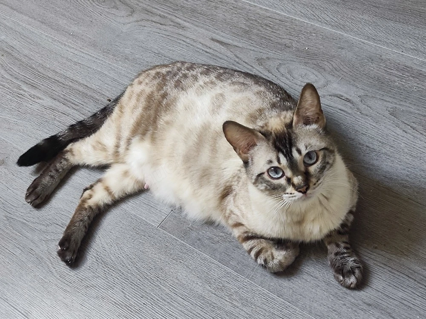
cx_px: 213
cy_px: 160
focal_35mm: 23
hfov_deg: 73.9
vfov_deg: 58.9
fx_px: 283
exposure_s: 1/100
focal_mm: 7.01
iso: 1121
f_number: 1.69
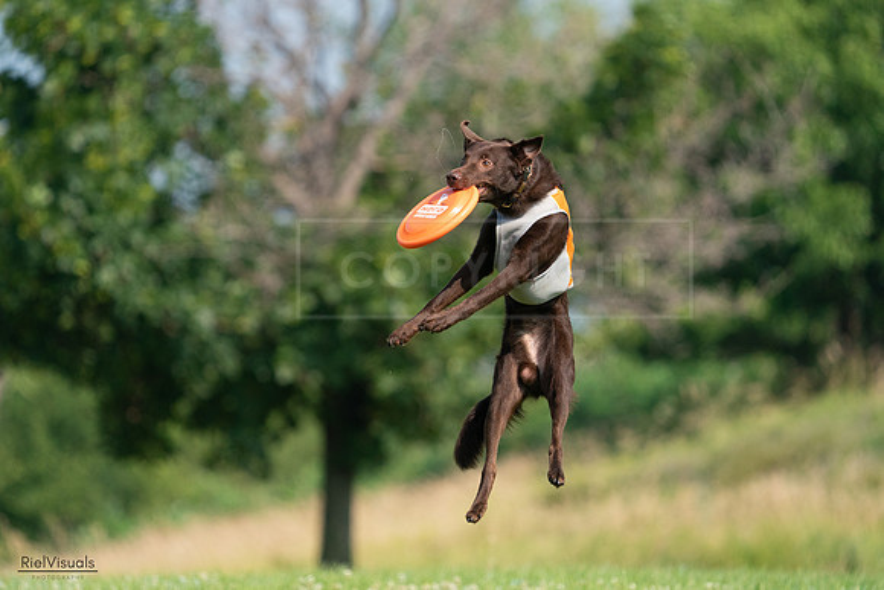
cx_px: 442
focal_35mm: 437
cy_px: 295
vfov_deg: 3.1
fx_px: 10733
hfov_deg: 4.7
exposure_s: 1/4000
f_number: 6.3
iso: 1600
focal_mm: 437
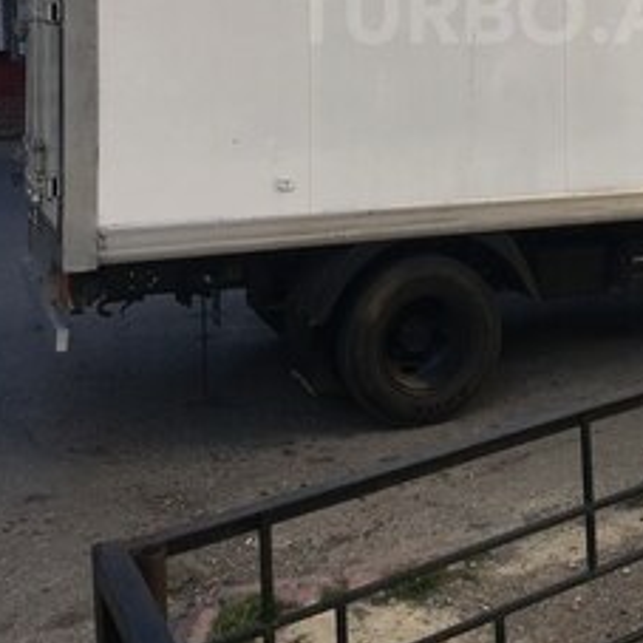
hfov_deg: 29.9
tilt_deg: -0.5
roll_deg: +1.4
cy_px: 11
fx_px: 1177
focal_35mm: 56
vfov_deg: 28.8
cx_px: 510
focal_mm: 4.15
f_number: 2.2
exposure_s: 1/601
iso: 25
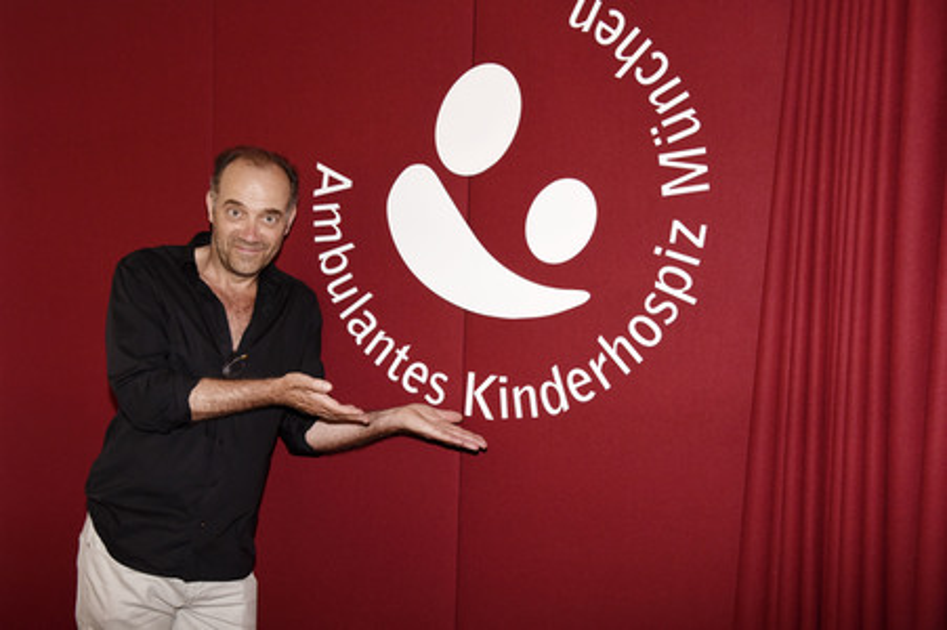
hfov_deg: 50.7
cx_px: 474
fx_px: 999
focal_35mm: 38
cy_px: 315
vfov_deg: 35.0
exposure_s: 1/125
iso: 1600
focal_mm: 38
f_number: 6.3
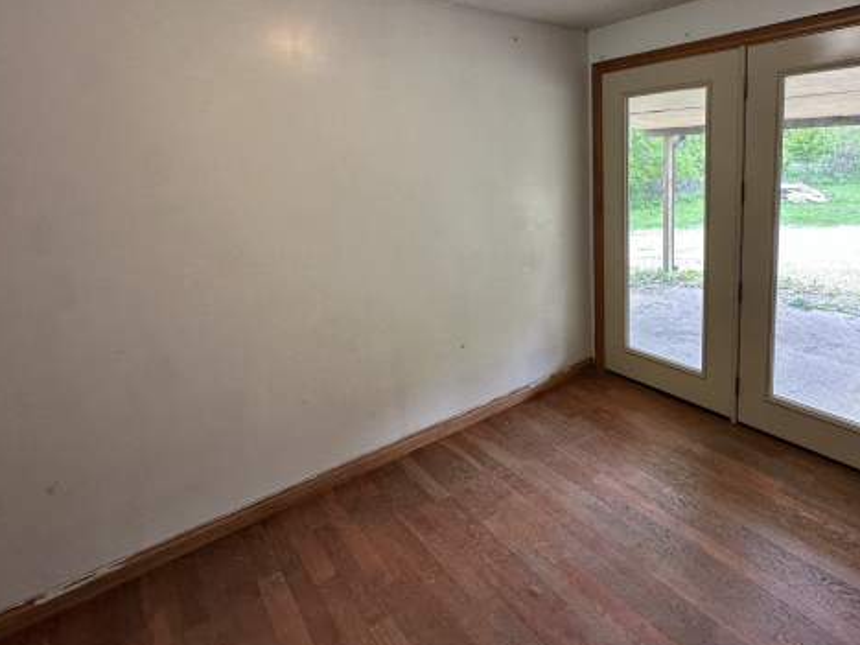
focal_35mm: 20
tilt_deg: -6.8
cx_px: 533
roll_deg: +1.0
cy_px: 219
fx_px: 497
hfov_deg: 80.4
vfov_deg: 64.4
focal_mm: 2.22
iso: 125
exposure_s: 1/120
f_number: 2.2
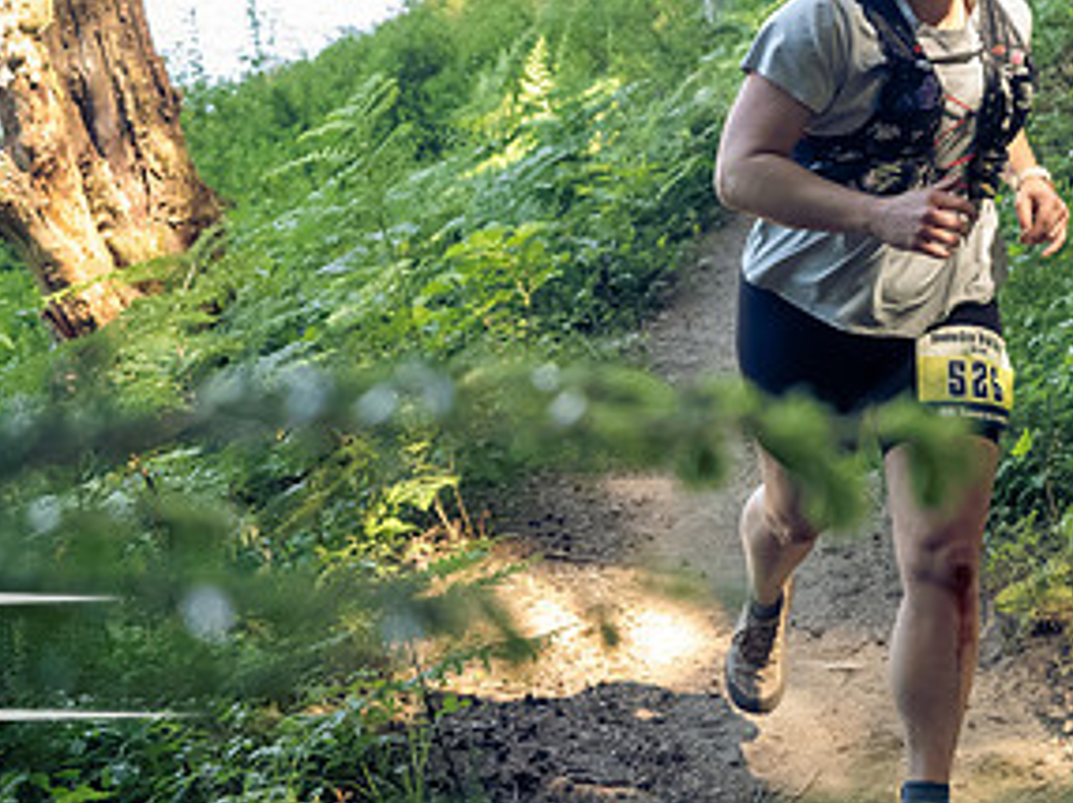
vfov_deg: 21.1
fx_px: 2137
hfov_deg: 27.6
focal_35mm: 69
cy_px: 186
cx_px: 867
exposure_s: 1/1000
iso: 3200
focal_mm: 17
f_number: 2.8
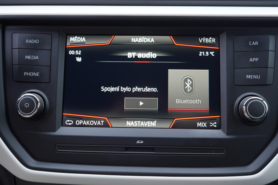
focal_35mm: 36
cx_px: 139
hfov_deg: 53.1
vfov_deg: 36.9
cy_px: 92
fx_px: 278
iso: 200
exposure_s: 1/40
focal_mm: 24
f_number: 2.8
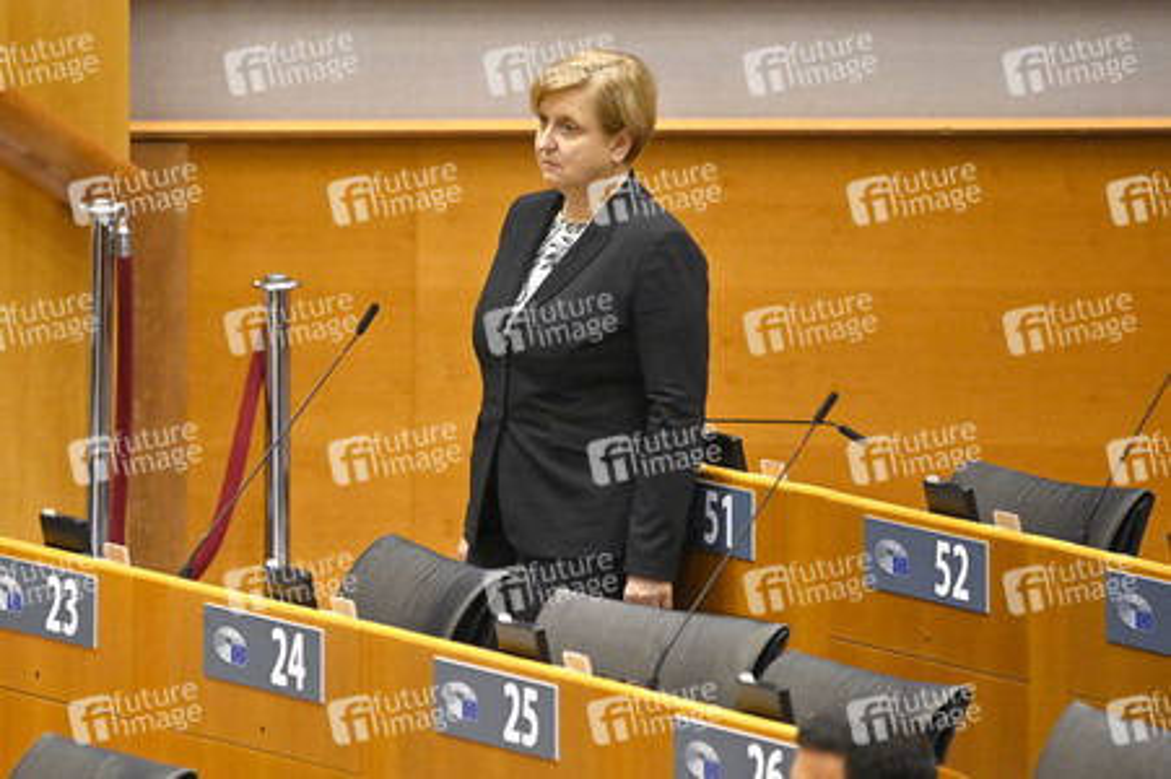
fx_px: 16252
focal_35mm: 500
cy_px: 390
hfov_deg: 4.1
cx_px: 586
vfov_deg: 2.7
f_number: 6
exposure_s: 1/400
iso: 4000
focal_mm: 500
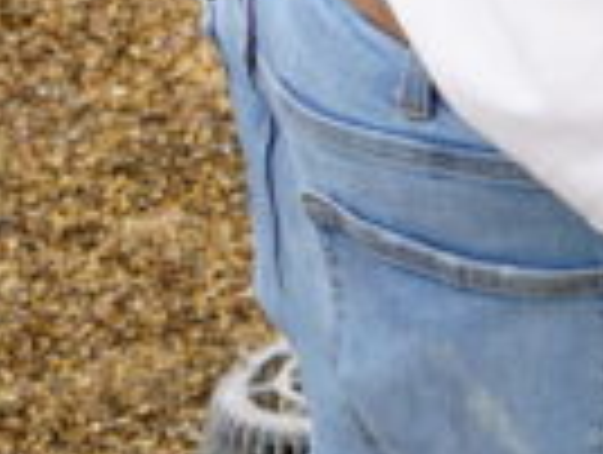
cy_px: -551
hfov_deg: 7.2
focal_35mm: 213
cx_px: 2282
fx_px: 3717
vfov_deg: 6.7
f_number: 7.1
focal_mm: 29
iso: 100
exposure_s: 1/100
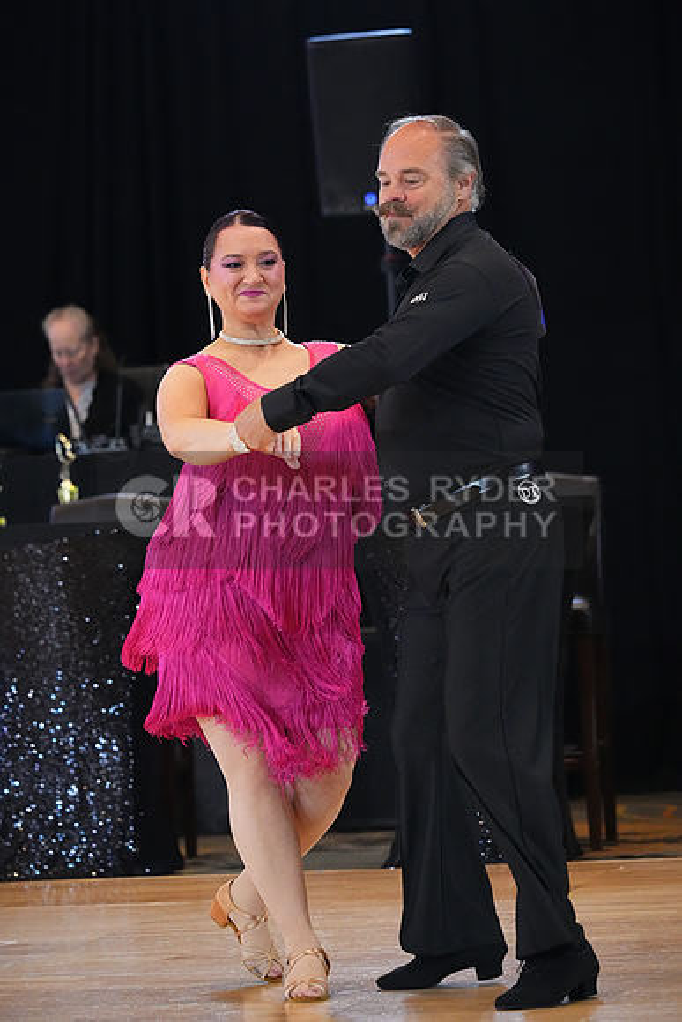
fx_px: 4203
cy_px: 511
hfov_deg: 9.3
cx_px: 341
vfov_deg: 13.9
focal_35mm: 148
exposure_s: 1/400
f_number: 4.5
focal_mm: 148
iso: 12800
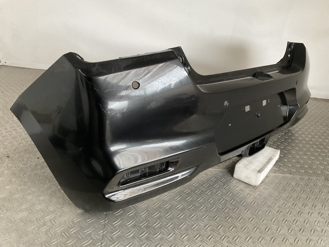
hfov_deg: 61.7
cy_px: 124
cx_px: 164
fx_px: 276
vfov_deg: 48.2
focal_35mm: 29
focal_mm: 3
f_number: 1.8
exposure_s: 1/60
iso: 125
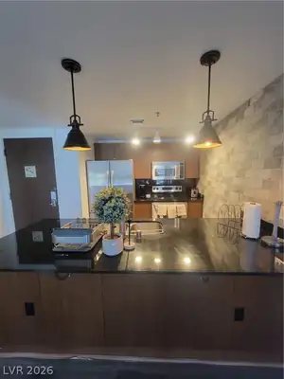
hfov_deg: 89.9
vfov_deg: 106.2
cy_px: 190
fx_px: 142
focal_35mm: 13
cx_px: 142
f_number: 2.2
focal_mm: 2.2
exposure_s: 1/30
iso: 400
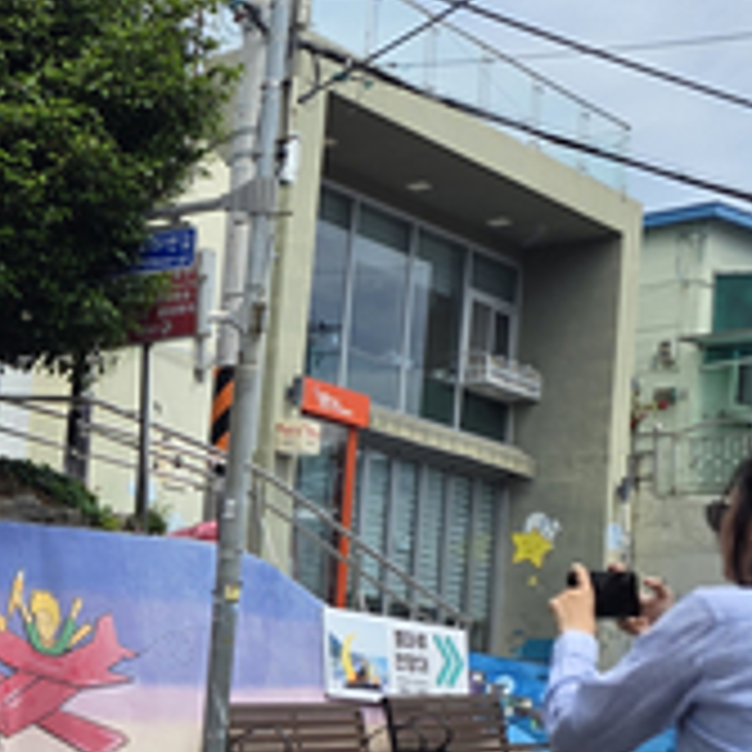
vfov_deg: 24.9
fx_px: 1671
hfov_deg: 22.6
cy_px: 617
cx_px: -225
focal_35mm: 68
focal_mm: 6.3
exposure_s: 1/6355
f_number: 1.7
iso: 80
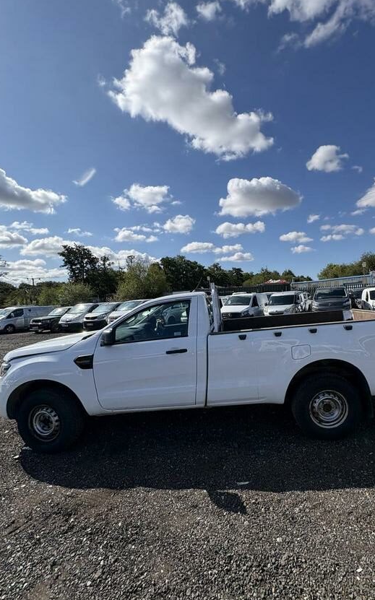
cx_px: 226
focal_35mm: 16
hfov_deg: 70.4
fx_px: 262
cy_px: 307
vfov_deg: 97.8
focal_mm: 2.22
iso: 50
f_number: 2.2
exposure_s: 1/2674
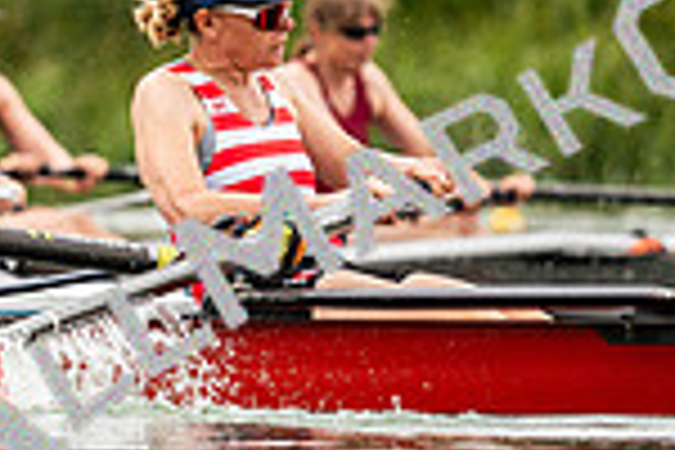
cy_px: 133
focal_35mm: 1794
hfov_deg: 1.1
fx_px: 33635
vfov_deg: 0.8
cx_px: -500
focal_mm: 463
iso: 500
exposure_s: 1/2000
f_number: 6.3
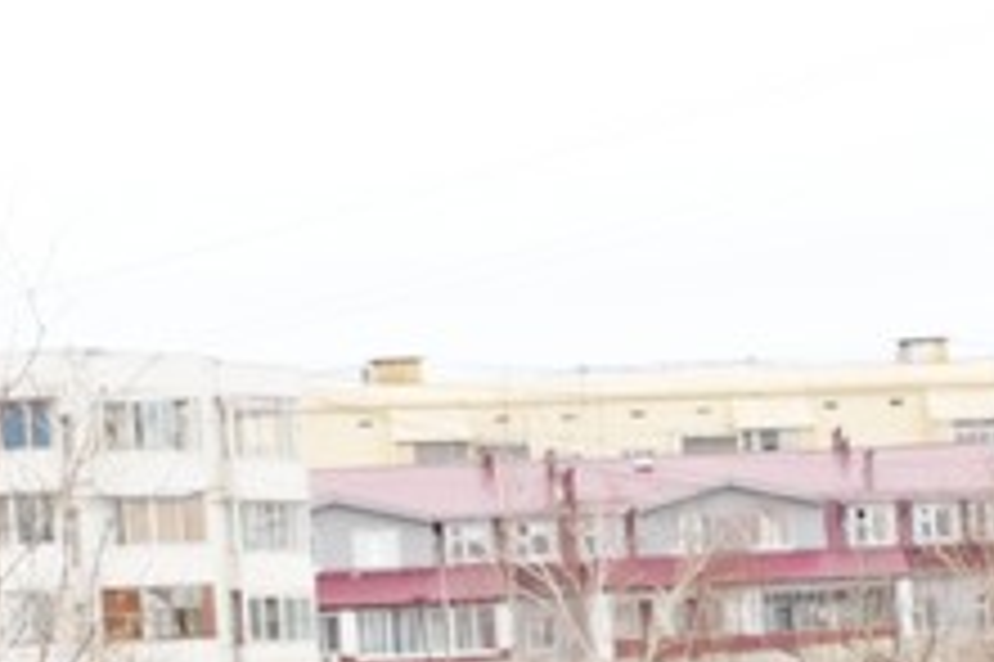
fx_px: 8442
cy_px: 1027
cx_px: 994
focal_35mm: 306
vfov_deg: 4.5
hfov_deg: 6.7
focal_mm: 75
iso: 320
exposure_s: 1/100
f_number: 9
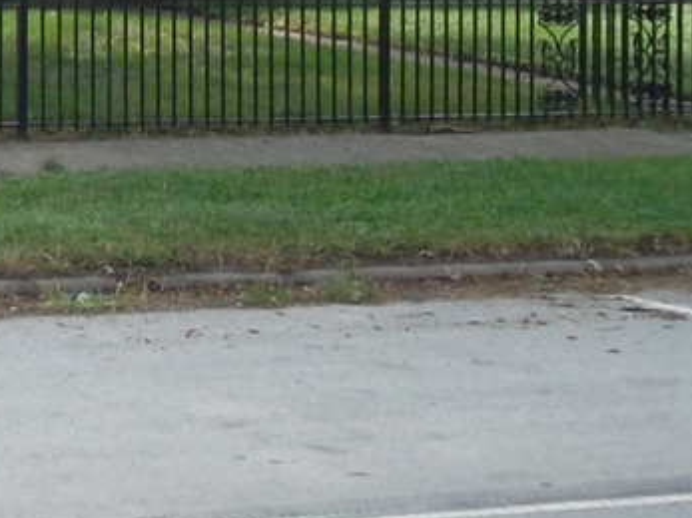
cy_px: -52
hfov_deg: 15.1
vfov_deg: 13.0
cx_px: -570
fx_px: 2238
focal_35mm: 112
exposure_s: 1/180
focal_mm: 4.9
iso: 80
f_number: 3.5
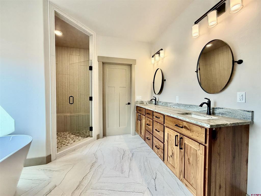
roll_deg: -0.2
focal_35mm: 14
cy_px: 98
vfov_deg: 85.7
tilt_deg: -2.2
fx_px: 106
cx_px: 130
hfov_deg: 102.1
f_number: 2.2
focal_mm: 2.22
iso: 100
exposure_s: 1/120
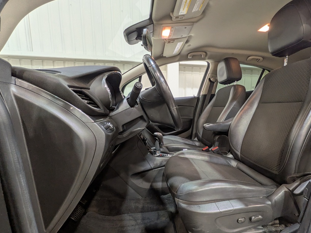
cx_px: 175
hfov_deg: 90.6
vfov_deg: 74.5
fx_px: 153
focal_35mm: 17
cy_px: 129
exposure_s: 1/40
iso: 96
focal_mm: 1.83
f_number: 2.2
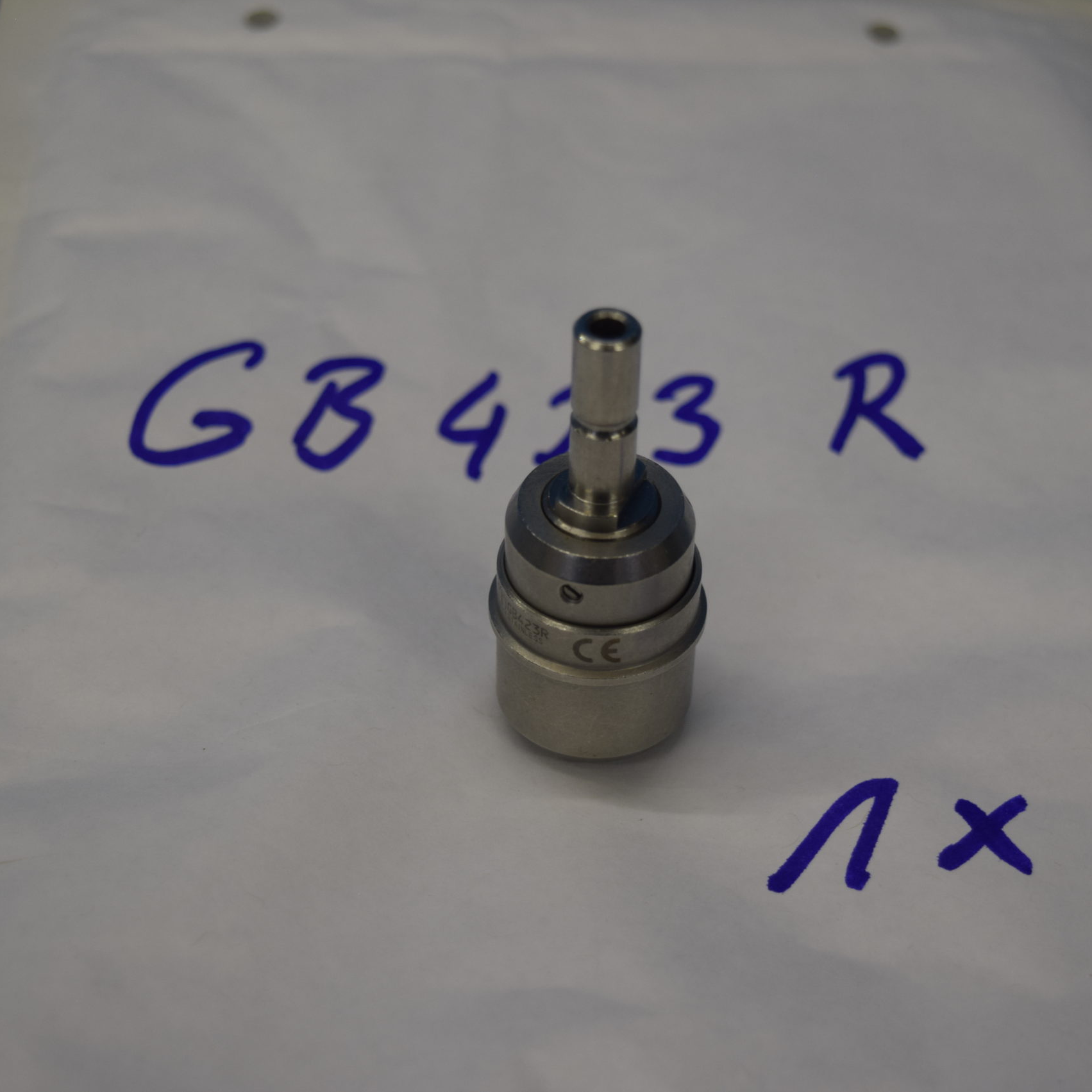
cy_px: 545
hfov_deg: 25.0
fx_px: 2463
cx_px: 572
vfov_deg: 25.0
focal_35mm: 69
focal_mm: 36
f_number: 4.8
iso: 400
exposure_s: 1/90
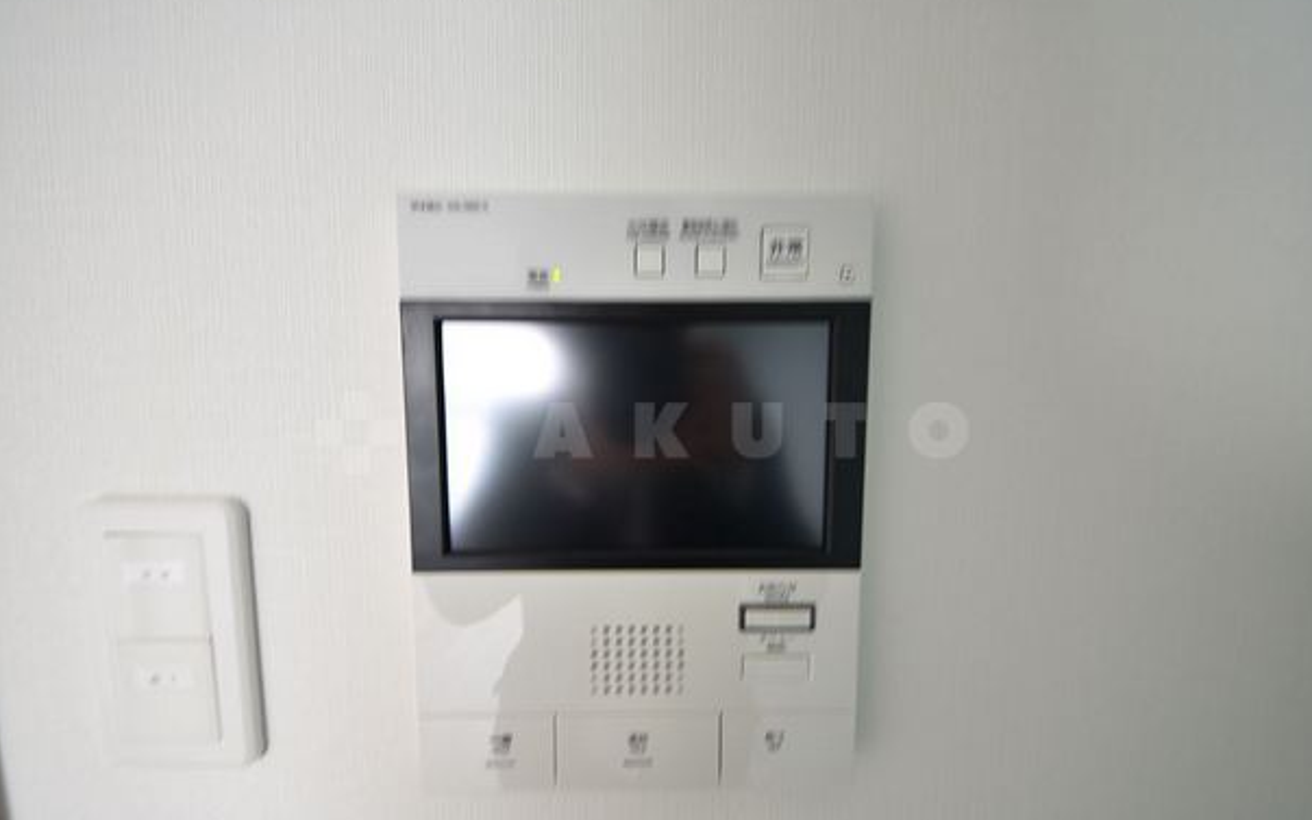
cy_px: 433
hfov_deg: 109.3
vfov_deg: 82.8
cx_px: 642
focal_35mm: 13
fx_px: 465
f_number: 4.5
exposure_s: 1/4
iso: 100
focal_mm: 8
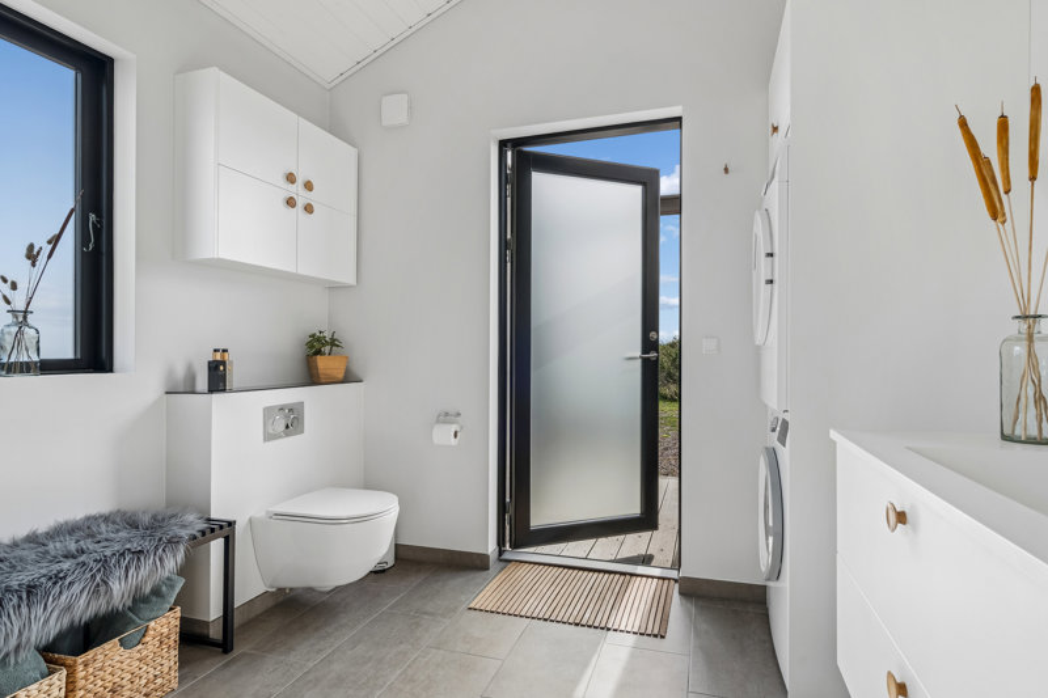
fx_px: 495
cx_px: 524
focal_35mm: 17
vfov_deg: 70.4
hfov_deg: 93.3
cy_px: 349
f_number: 8
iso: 400
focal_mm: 17
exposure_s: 1/160
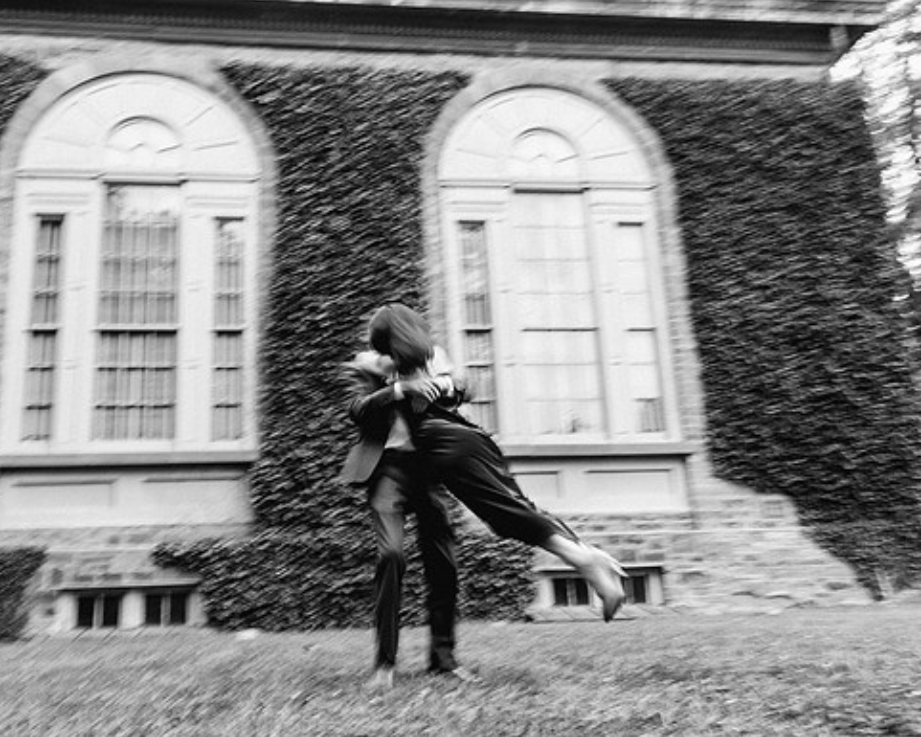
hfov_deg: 56.9
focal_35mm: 31
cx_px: 394
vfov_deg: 47.1
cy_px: 371
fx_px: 845
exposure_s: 1/20
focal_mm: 24
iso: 400
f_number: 10
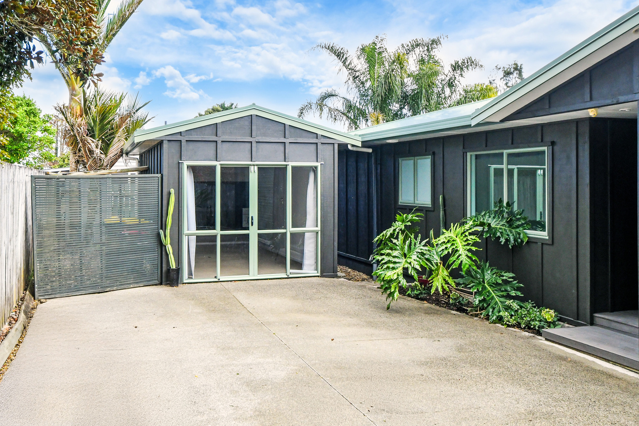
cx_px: 310
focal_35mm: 34
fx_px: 603
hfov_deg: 55.8
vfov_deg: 38.9
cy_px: 207
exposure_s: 1/200
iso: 1000
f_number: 10
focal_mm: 20
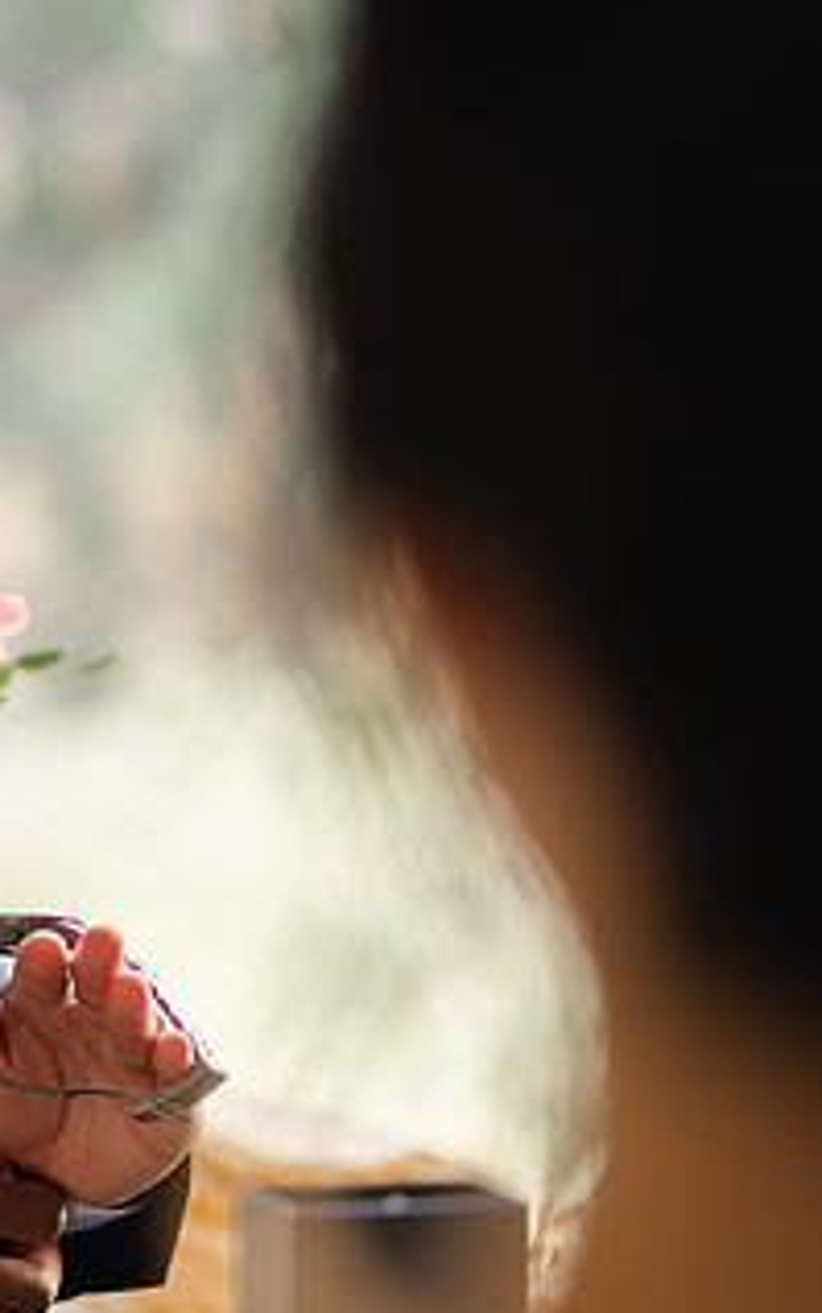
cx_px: 66
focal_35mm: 158
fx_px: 5658
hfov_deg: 8.3
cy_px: 708
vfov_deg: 13.2
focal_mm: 85
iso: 64
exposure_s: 1/125
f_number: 1.8
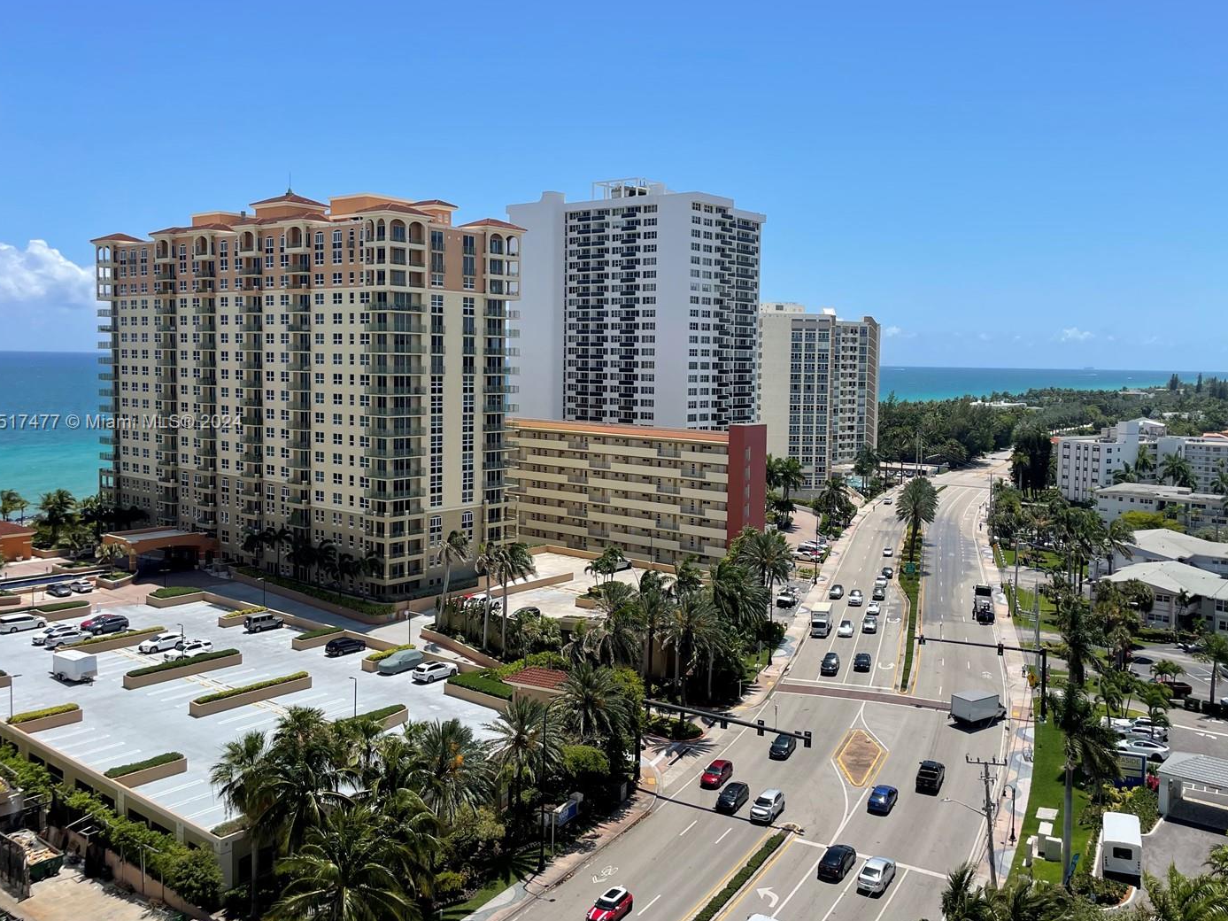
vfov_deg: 46.7
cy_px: 423
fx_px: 1064
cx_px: 668
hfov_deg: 59.9
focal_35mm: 30
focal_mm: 4.2
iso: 32
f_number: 1.6
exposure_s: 1/4464
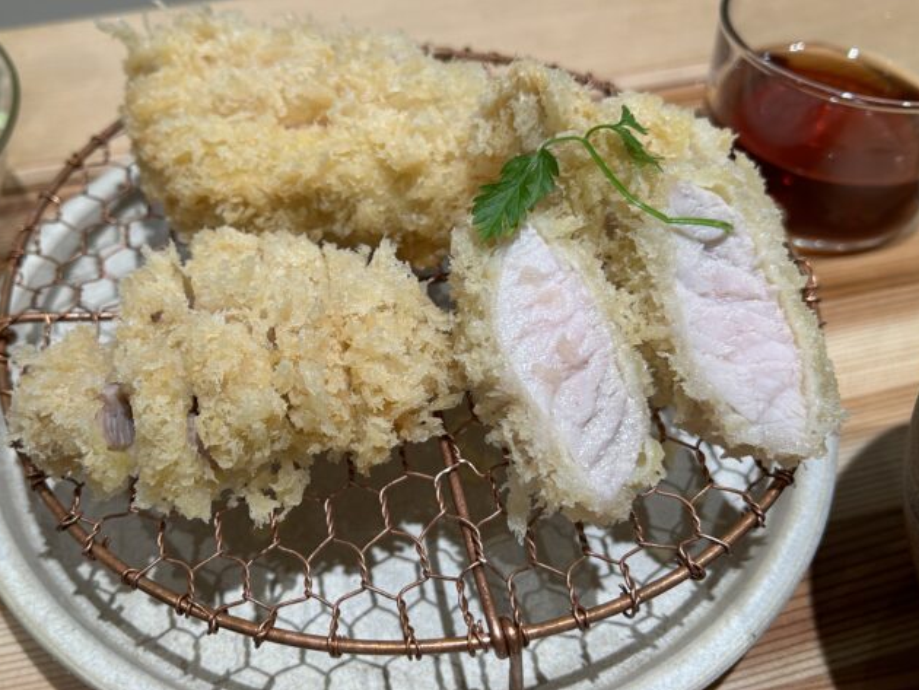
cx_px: 373
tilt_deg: -50.3
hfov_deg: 55.0
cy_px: 343
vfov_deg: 43.0
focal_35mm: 33
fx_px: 876
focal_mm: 5.7
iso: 64
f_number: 1.5
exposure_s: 1/100
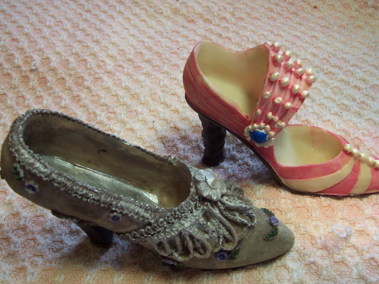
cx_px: 190
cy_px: 142
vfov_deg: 38.7
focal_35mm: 37
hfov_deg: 50.1
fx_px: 405
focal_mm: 5.6
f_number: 2.8
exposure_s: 1/60
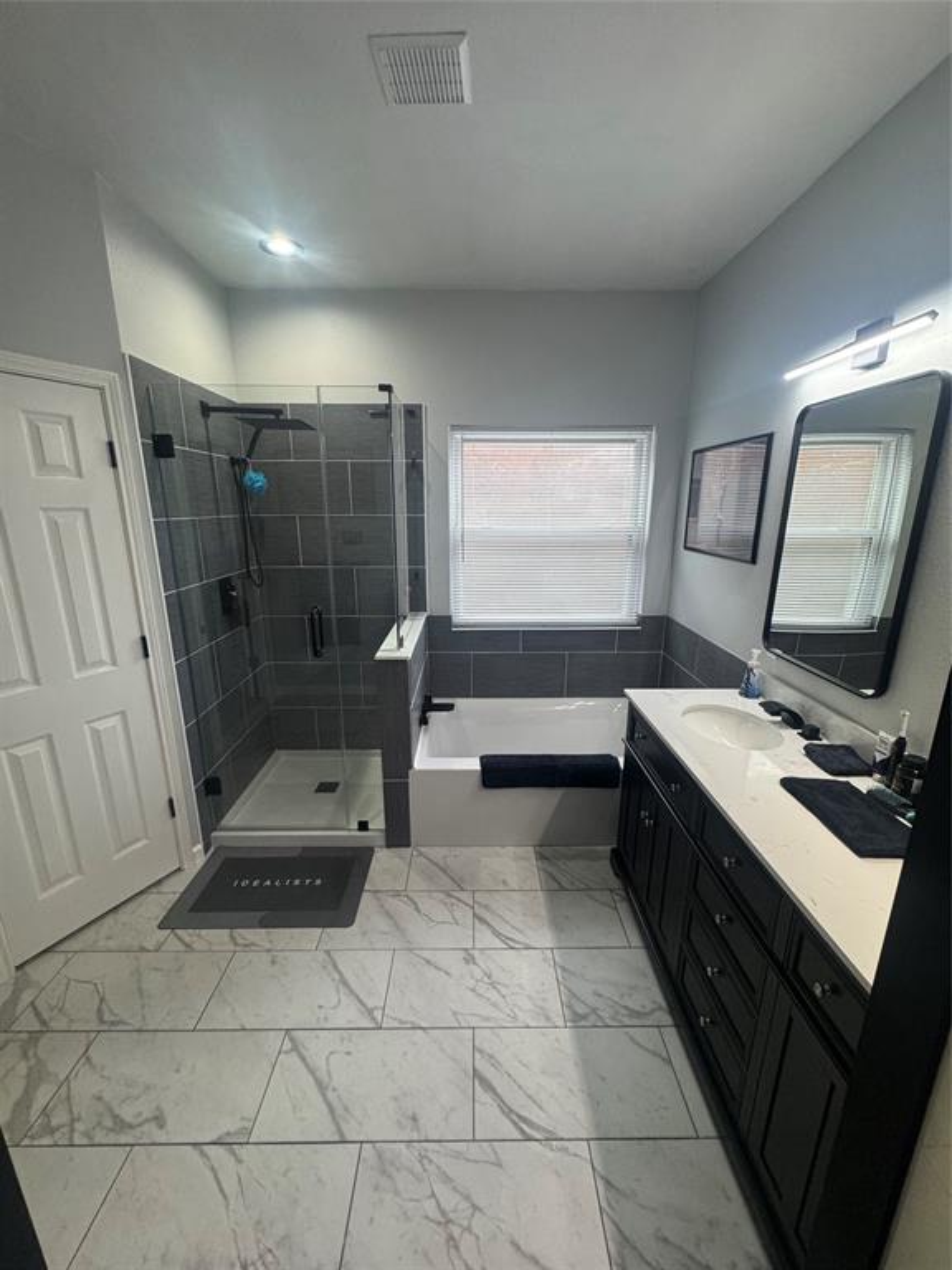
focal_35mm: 14
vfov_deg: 102.1
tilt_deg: -15.6
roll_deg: +0.8
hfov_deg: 85.7
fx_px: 513
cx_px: 476
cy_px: 635
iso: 200
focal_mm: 2.22
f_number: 2.2
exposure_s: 1/120
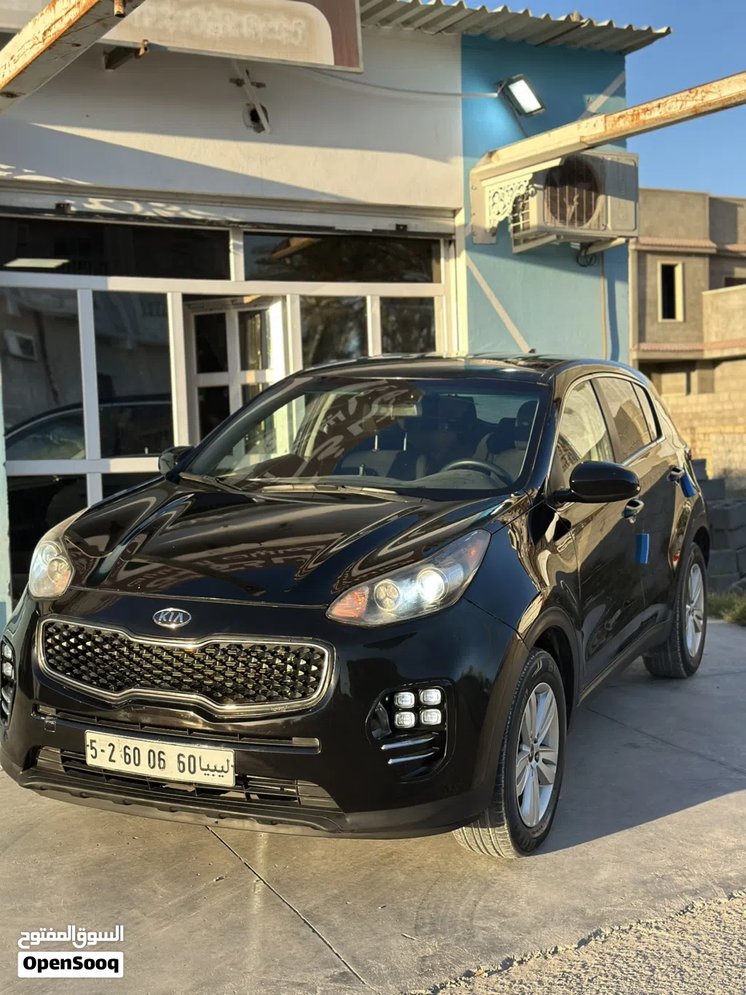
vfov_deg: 39.7
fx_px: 1379
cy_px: 498
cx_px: 373
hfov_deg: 30.3
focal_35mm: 48
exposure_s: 1/1541
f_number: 1.78
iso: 80
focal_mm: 6.86
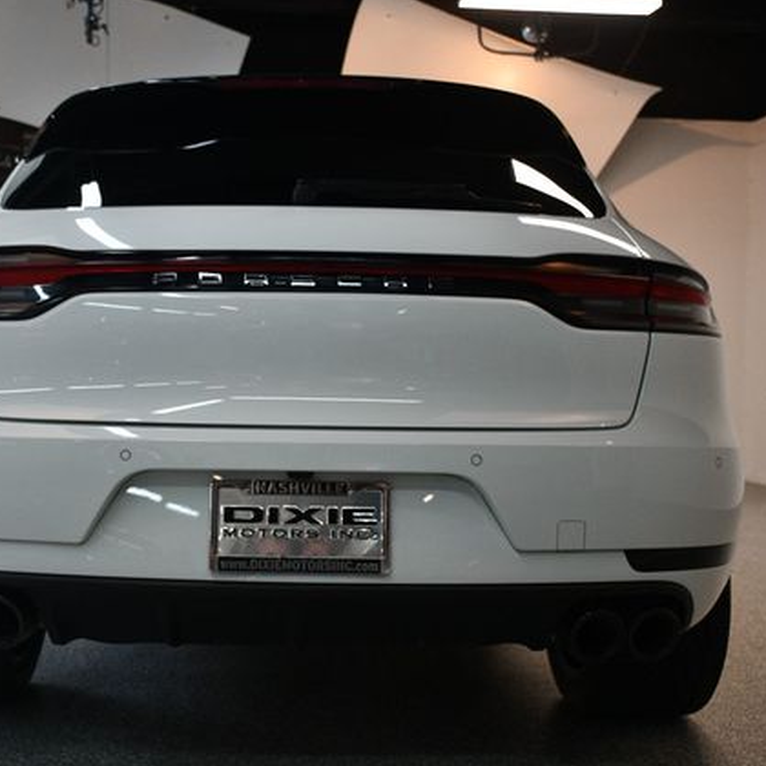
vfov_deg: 38.3
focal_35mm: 44
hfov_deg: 38.1
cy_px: 383
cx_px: 279
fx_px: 1102
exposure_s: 1/160
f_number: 3.8
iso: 800
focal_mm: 23
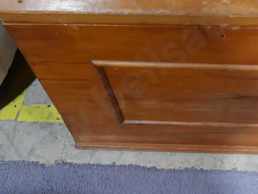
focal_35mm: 59
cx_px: 218
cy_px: 20
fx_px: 440
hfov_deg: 31.5
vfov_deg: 24.2
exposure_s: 1/60
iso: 800
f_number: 3.5
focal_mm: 14
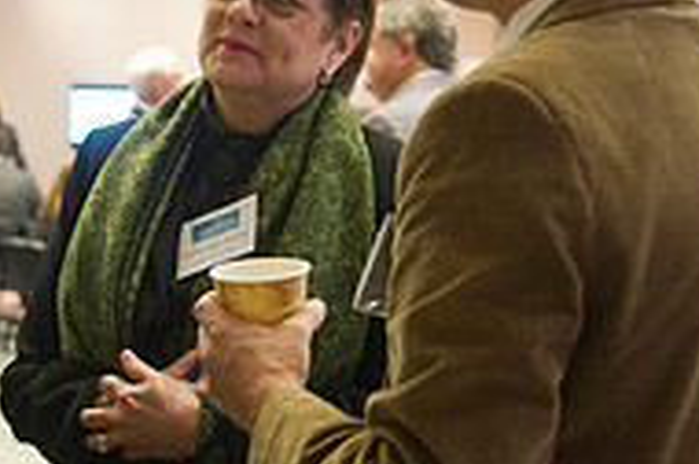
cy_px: 236
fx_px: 2016
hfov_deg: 19.5
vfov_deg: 13.1
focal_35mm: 104
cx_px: 173
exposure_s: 1/50
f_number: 2.8
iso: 2500
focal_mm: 34
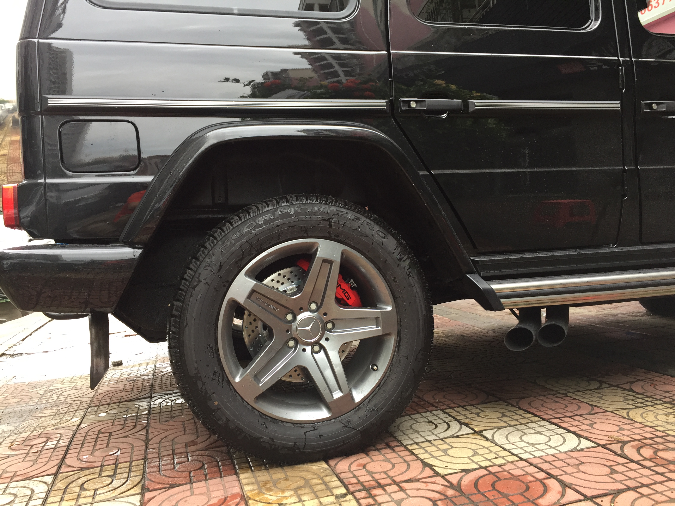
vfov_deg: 48.2
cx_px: 338
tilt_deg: -0.7
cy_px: 253
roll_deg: +2.7
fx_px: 565
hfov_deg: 61.7
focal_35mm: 29
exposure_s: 1/100
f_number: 2.2
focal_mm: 4.15
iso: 50
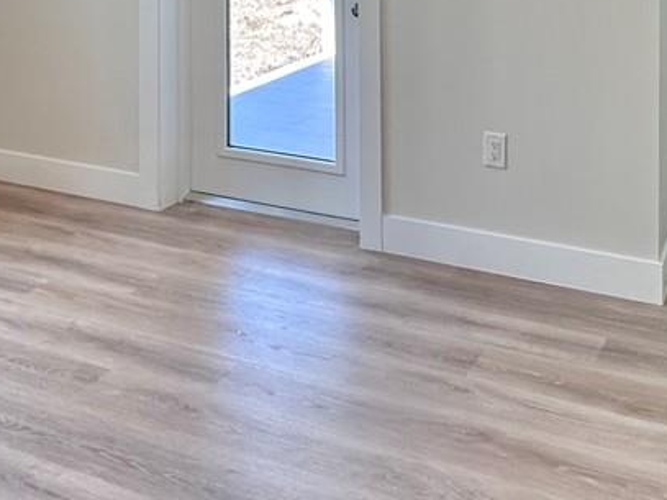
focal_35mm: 55
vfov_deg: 23.6
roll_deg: -0.3
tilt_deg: +0.2
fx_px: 1059
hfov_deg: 34.9
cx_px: 297
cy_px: -143
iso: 50
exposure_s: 1/120
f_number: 2.2
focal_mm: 2.22
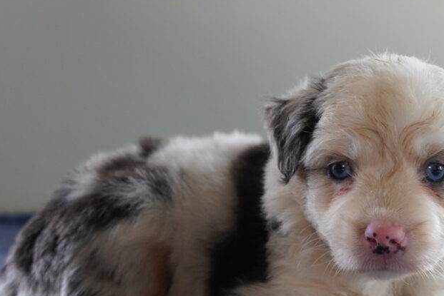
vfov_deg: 20.3
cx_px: 284
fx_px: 825
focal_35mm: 67
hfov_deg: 30.0
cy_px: 211
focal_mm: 27
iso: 1000
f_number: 4
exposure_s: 1/160
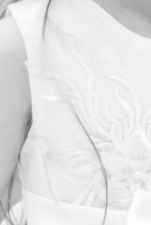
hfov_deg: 4.8
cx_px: 200
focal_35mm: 287
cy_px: -40
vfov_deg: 7.1
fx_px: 1800
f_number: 1.8
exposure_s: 1/125
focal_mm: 50
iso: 250
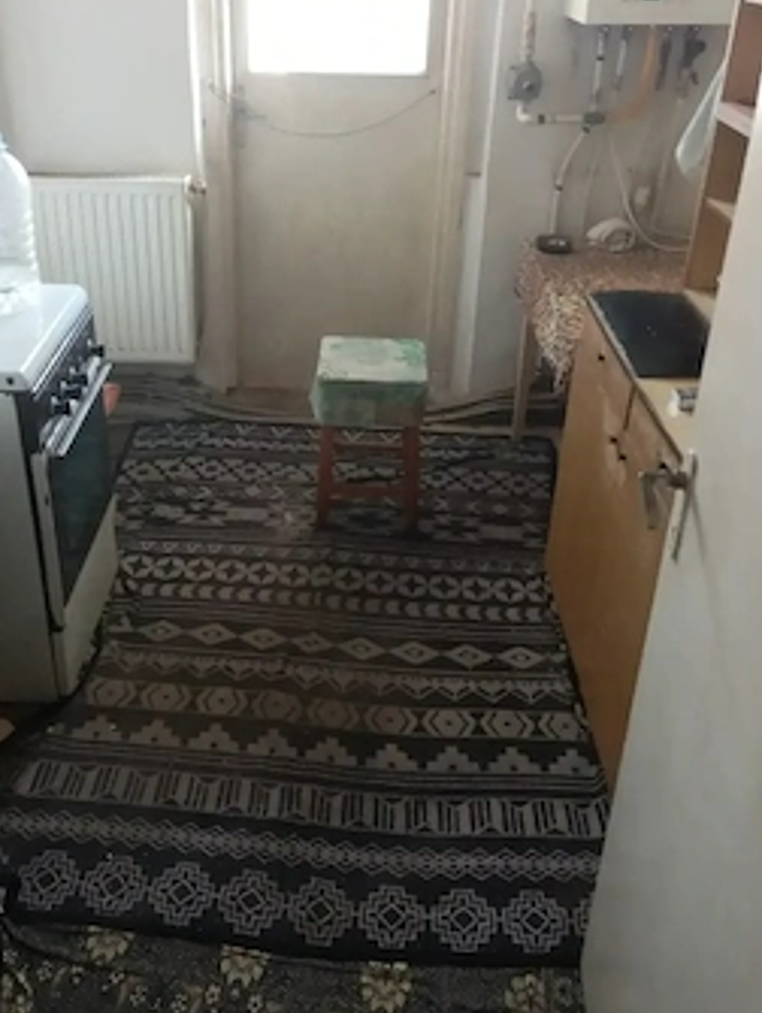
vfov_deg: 58.1
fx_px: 908
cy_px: 441
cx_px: 311
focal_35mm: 31
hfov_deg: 45.3
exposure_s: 1/33.3
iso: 326
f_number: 1.8
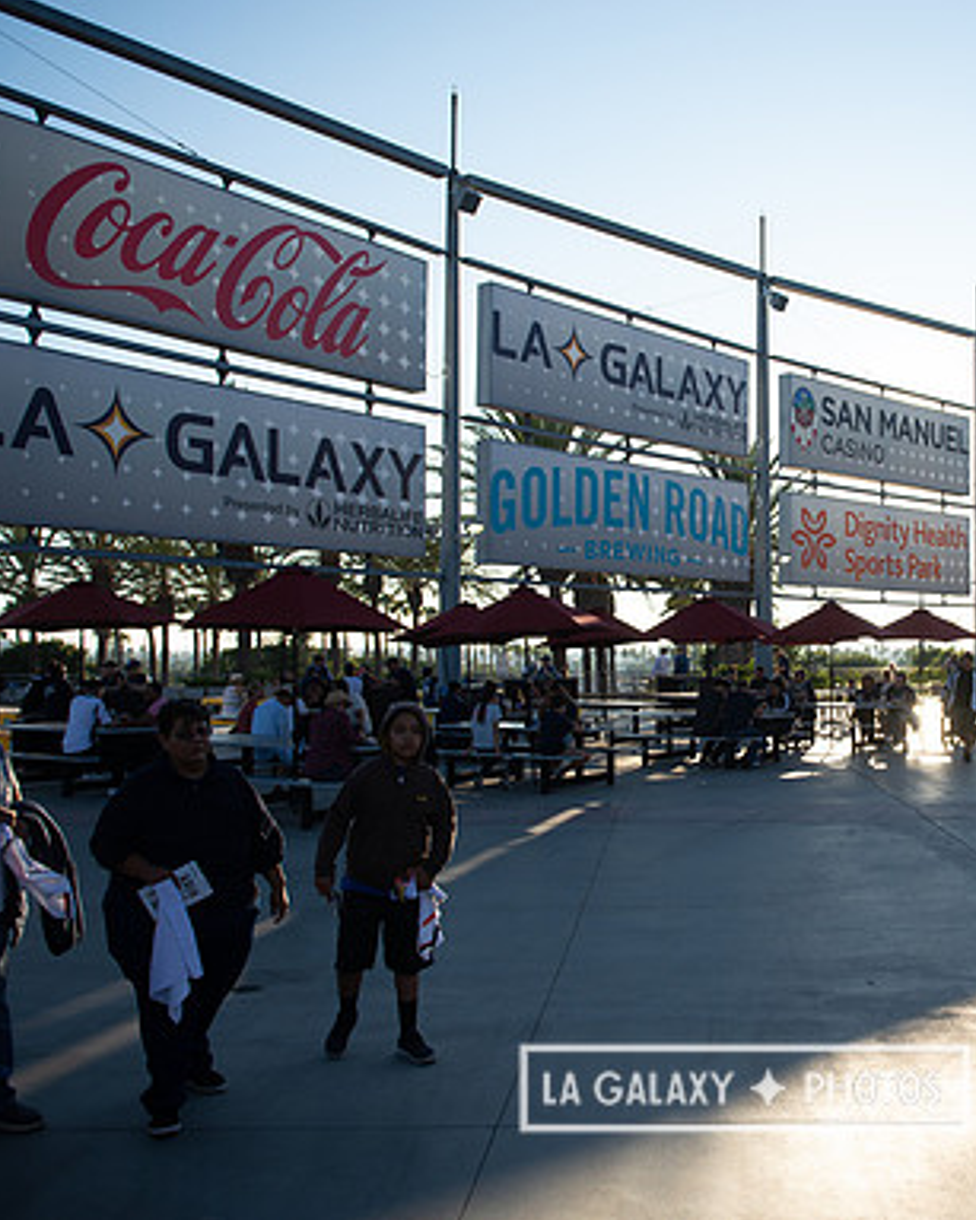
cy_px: 612
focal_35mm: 34
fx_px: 1228
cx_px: 744
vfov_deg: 52.9
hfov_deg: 41.9
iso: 200
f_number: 2.8
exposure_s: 1/2500
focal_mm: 24
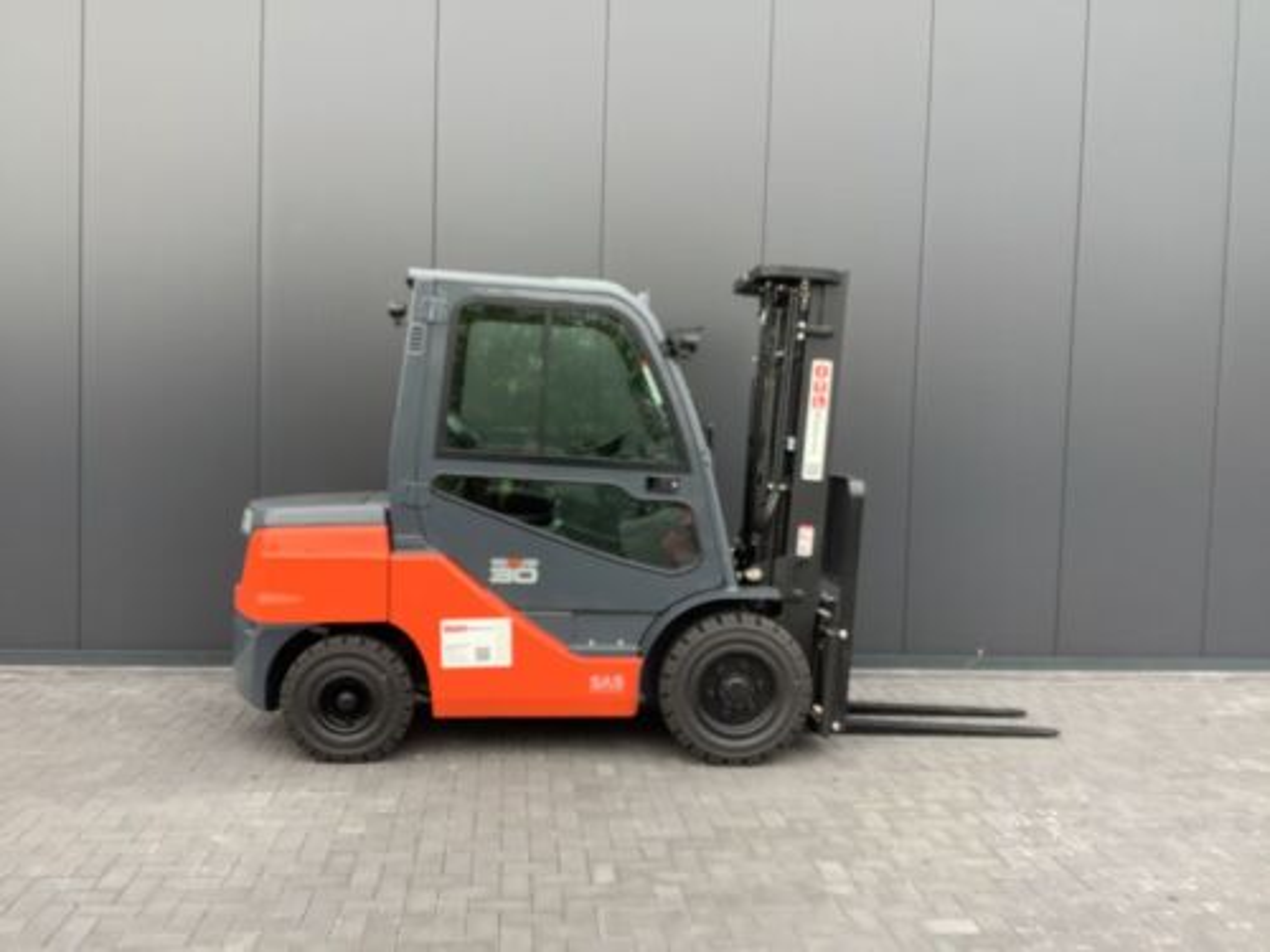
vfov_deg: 45.4
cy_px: 476
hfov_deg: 58.4
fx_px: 1137
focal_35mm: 31
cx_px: 635
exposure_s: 1/120
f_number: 2.4
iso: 50
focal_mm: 3.3
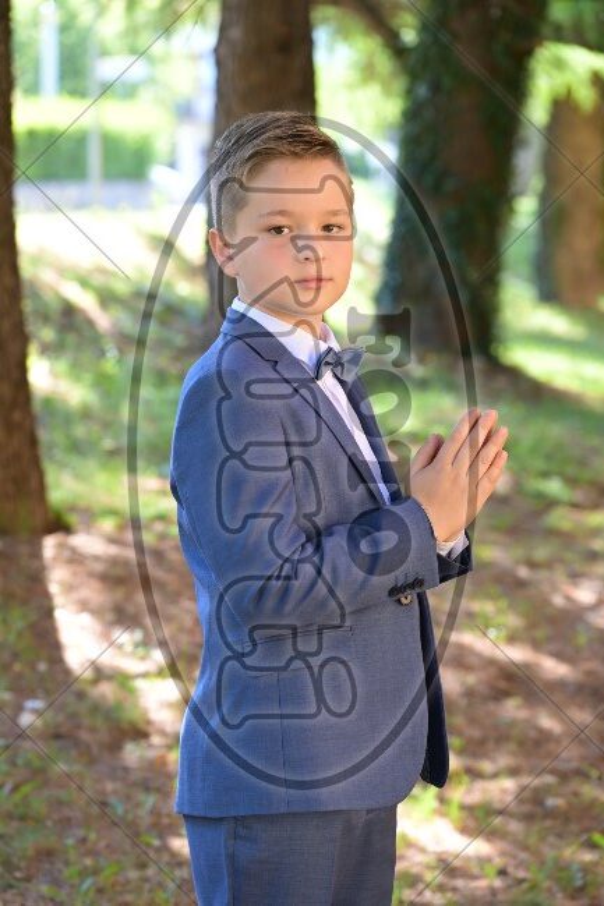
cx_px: 302
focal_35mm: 120
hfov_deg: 11.4
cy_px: 453
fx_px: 3021
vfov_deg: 17.1
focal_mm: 120
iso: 640
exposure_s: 1/160
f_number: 5.6
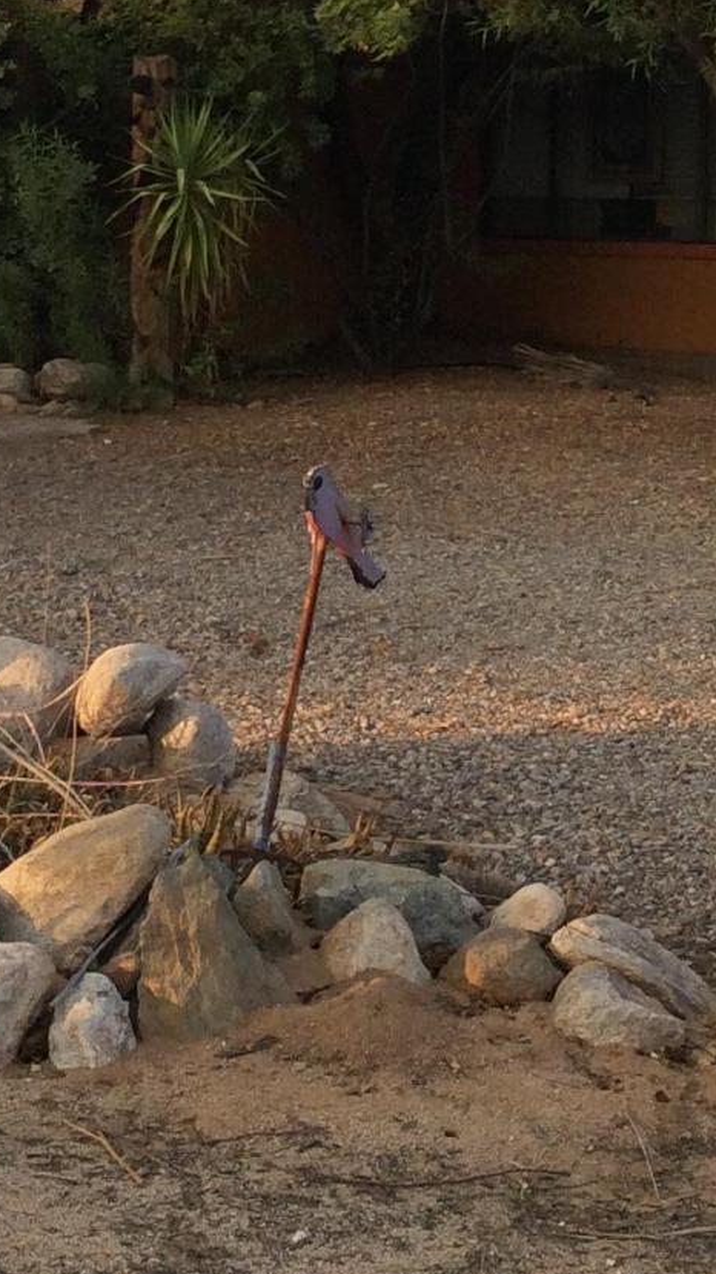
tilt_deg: -3.8
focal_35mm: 84
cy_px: 301
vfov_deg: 25.0
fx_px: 2837
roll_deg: -0.5
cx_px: 316
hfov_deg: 14.4
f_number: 2.4
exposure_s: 1/327
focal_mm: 3.3
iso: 32
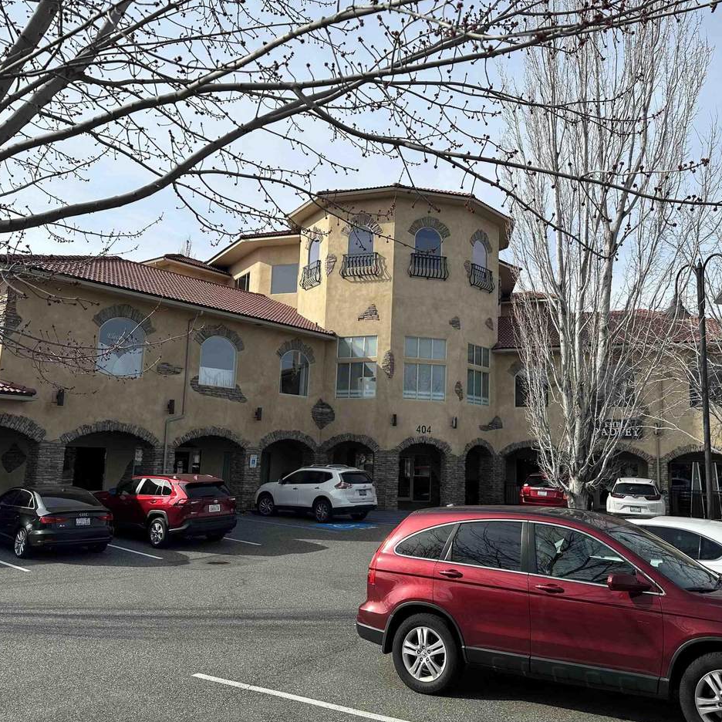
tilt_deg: +8.3
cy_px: 356
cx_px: 427
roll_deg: -1.4
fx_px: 684
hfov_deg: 55.3
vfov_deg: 55.6
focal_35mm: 29
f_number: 1.78
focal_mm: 6.86
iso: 80
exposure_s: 1/4016
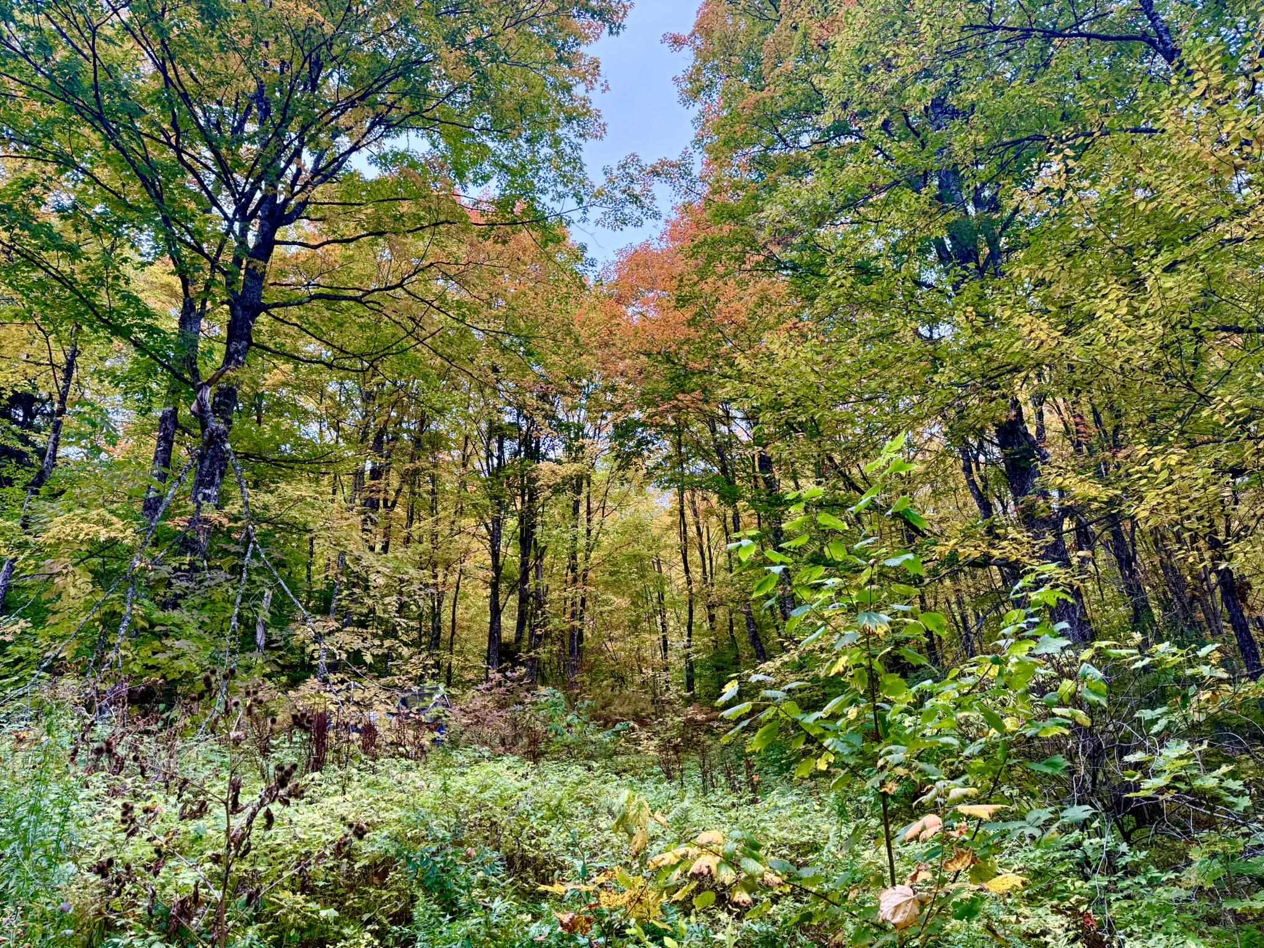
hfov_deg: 71.6
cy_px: 474
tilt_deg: +30.6
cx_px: 632
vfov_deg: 56.8
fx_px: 876
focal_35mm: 24
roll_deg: +2.3
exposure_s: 1/491
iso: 100
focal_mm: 6.76
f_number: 1.78
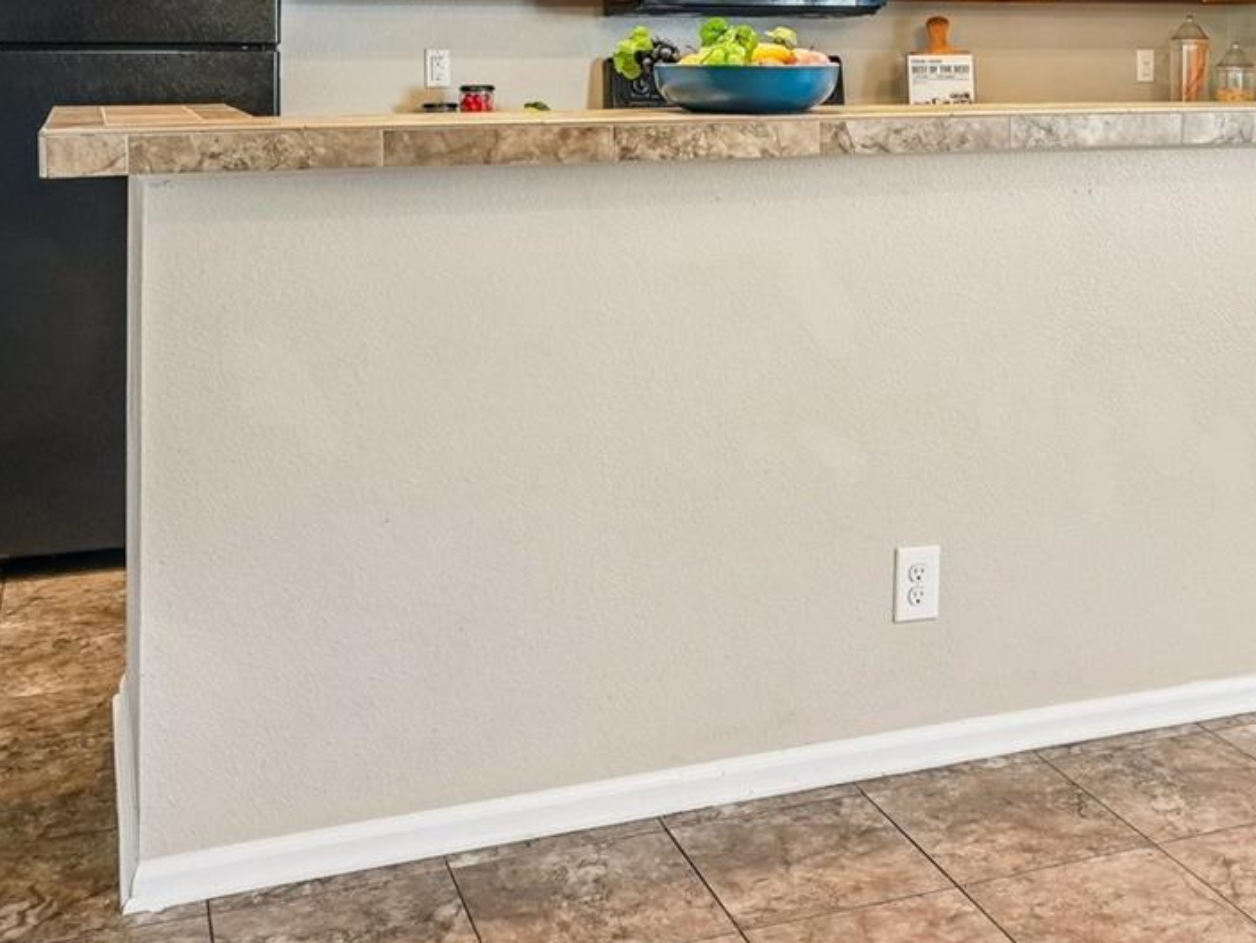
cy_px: 61
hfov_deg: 40.8
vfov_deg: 29.9
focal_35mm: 46
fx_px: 1670
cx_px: 825
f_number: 10
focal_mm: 21
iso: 400
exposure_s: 1/10
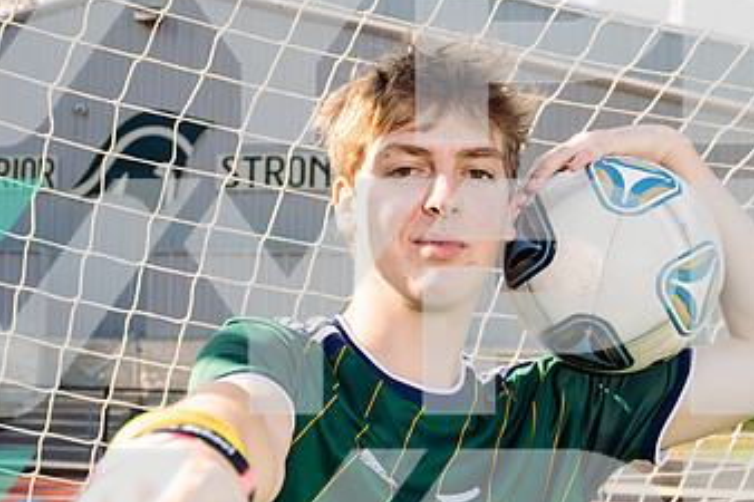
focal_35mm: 67
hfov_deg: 30.1
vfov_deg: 20.3
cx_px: 379
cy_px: 298
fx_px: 1403
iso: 100
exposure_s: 1/250
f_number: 7.1
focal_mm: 39
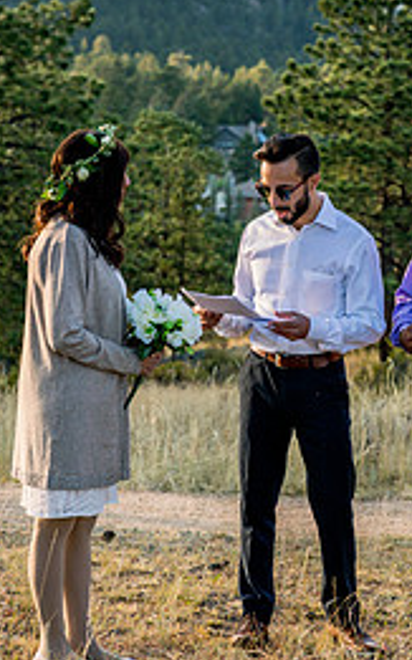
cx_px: 281
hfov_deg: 10.6
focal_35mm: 123
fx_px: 2211
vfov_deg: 16.9
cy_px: 230
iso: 160
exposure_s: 1/640
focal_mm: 70
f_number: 4.5
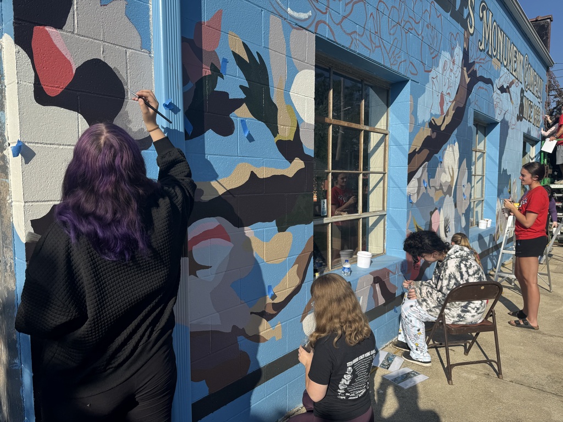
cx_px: 282
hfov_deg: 71.6
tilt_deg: -5.1
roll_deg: +0.1
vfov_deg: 56.8
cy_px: 211
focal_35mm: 24
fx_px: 390
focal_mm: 6.76
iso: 80
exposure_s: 1/4950
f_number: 1.78
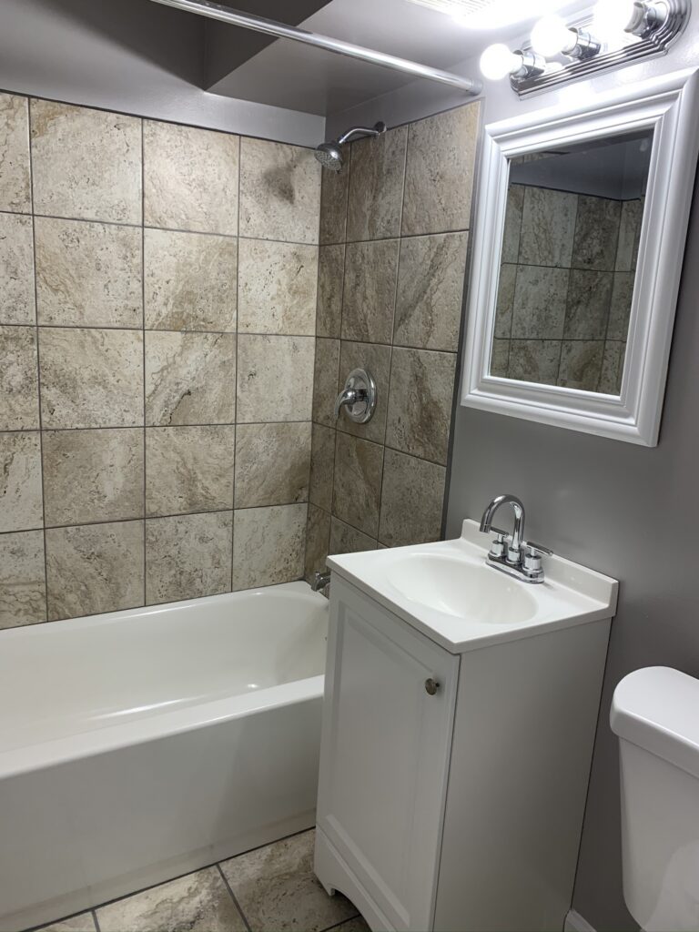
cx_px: 350
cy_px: 466
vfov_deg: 67.3
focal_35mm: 26
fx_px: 700
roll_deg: -4.1
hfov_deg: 53.1
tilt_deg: -10.3
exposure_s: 1/120
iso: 80
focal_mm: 4.25
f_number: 1.8
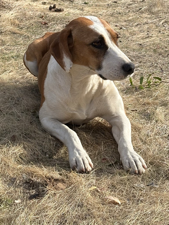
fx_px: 338
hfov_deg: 28.0
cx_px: 84
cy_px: 112
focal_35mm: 52
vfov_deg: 36.8
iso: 40
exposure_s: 1/1065
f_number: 1.6
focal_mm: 5.96
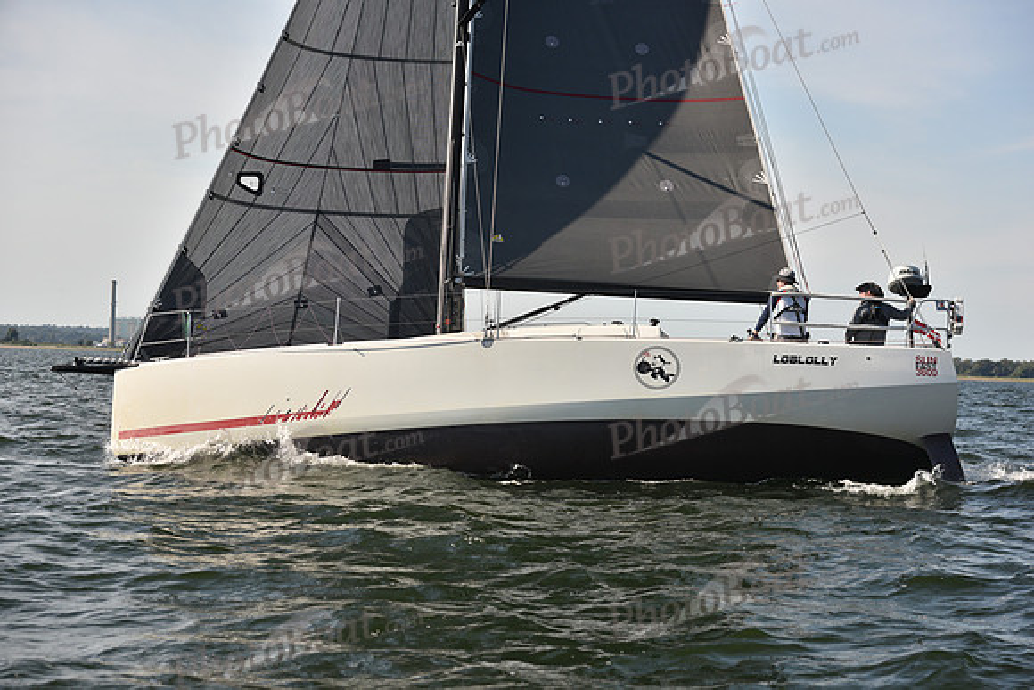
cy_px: 345
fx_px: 2011
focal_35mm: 70
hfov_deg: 28.8
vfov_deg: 19.5
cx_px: 517
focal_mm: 70
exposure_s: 1/640
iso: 250
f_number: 5.6
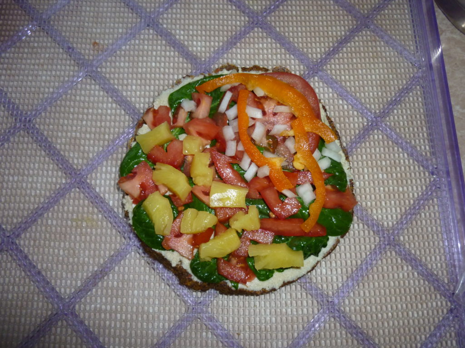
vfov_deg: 54.9
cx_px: 232
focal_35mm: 25
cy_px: 174
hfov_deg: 69.4
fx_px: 336
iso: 200
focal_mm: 4.5
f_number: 3.3
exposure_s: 1/60
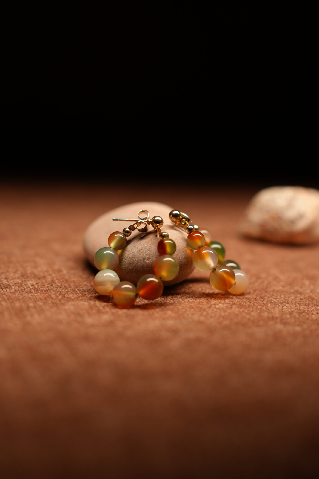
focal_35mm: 52
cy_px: 240
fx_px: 691
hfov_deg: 26.0
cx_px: 160
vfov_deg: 38.2
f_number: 2.5
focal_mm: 35
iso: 100
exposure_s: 1/100
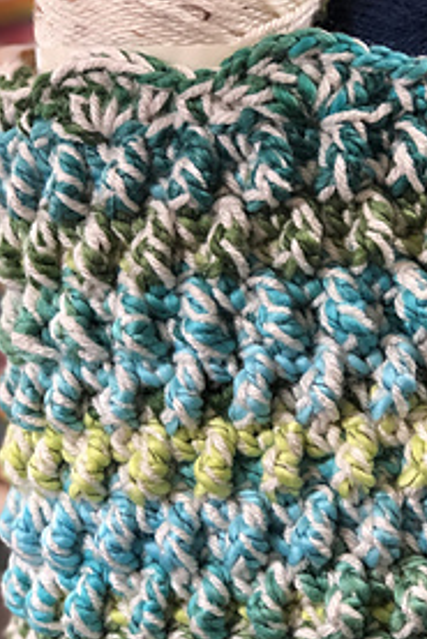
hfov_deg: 12.8
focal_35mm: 107
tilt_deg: -2.8
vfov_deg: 19.1
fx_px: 1901
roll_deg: +3.1
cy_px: 302
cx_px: 331
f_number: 2.8
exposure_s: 1/30
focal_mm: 6.6
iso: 200
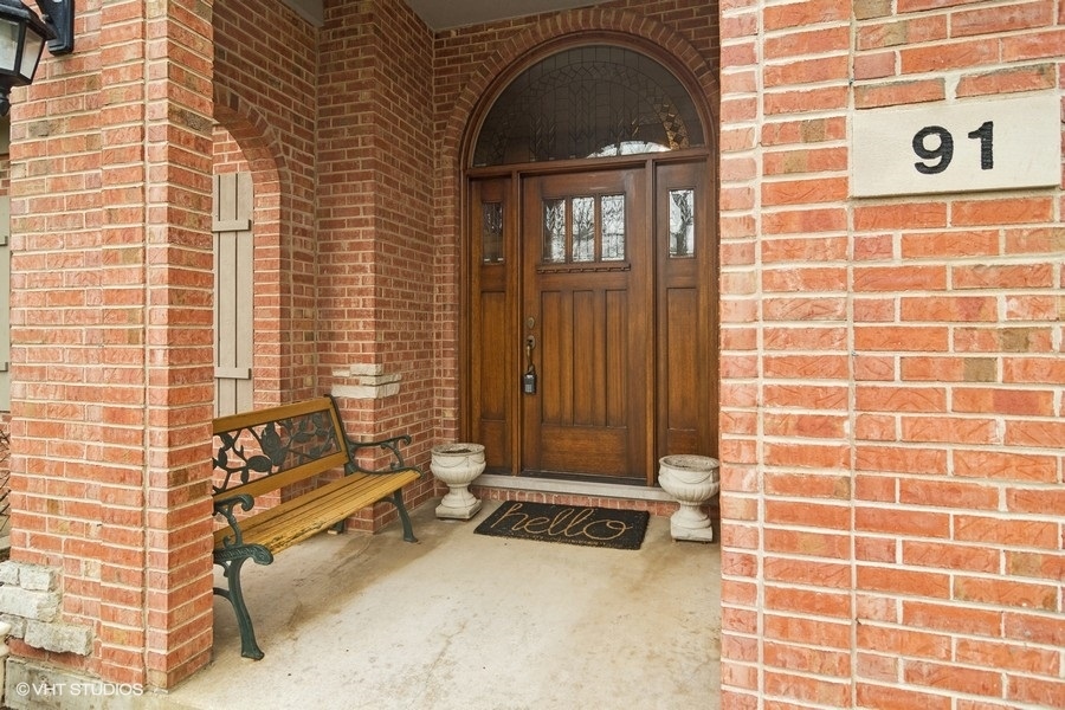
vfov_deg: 67.4
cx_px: 532
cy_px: 355
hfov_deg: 90.0
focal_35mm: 18
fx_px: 532
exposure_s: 1/100
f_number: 8
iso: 200
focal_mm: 12
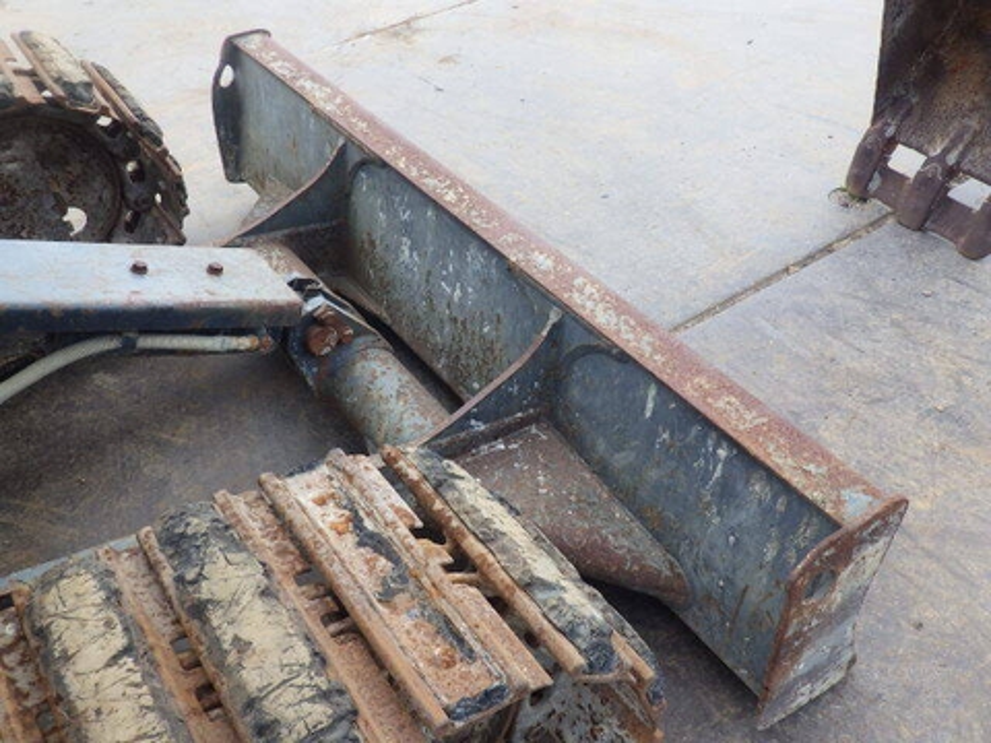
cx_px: 496
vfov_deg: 41.8
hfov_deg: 54.0
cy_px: 372
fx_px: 973
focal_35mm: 34
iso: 125
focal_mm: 6.1
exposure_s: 1/200
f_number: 4.6
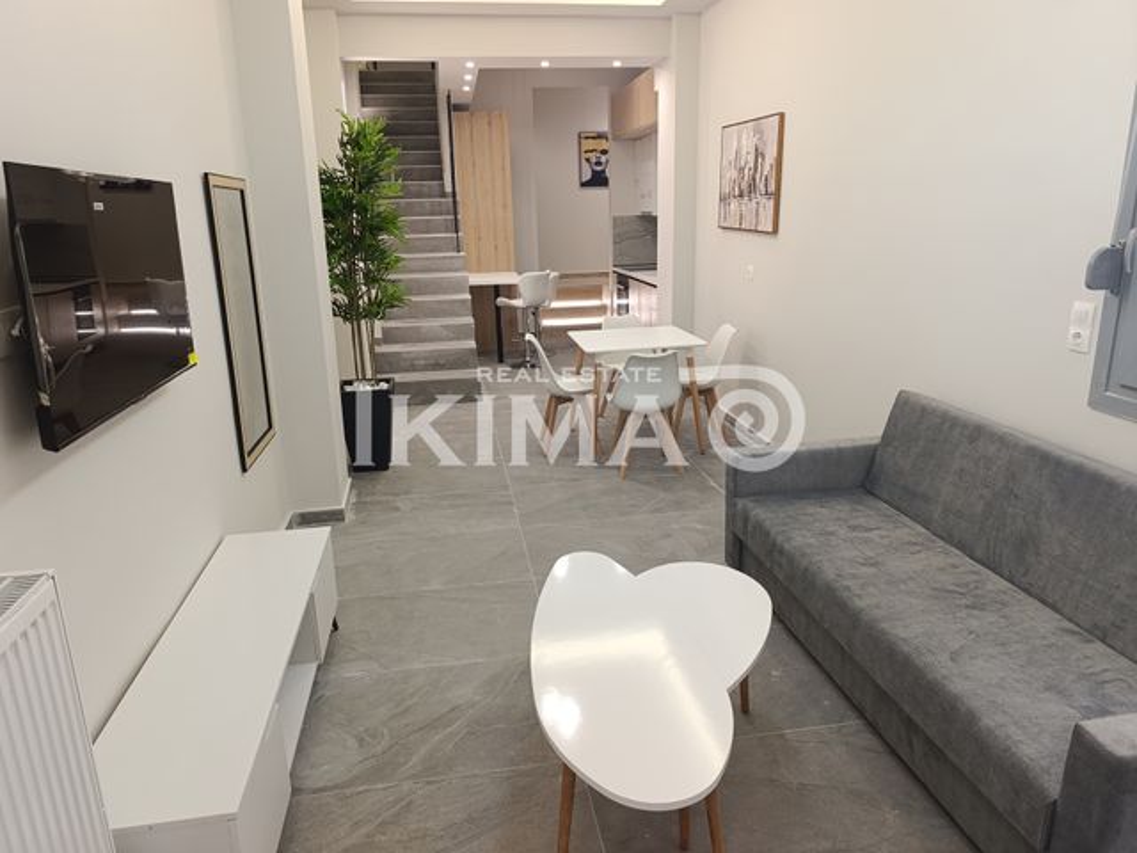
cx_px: 568
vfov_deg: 58.9
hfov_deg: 73.9
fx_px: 755
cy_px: 426
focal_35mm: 23
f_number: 1.6
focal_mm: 6.14
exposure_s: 1/100
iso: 800
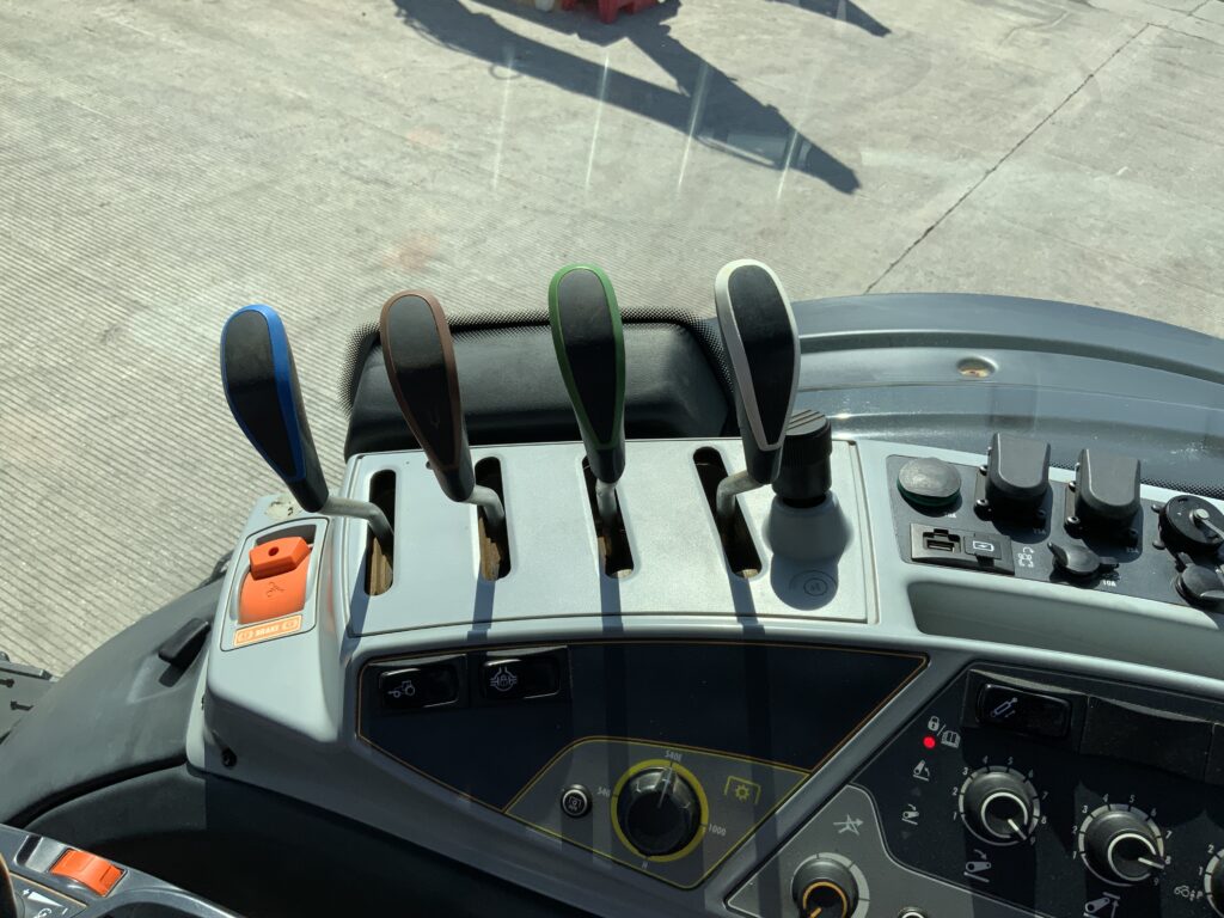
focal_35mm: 29
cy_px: 459
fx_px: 1025
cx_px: 612
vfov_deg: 48.2
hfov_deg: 61.7
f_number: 1.8
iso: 16
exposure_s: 1/1675
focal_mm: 3
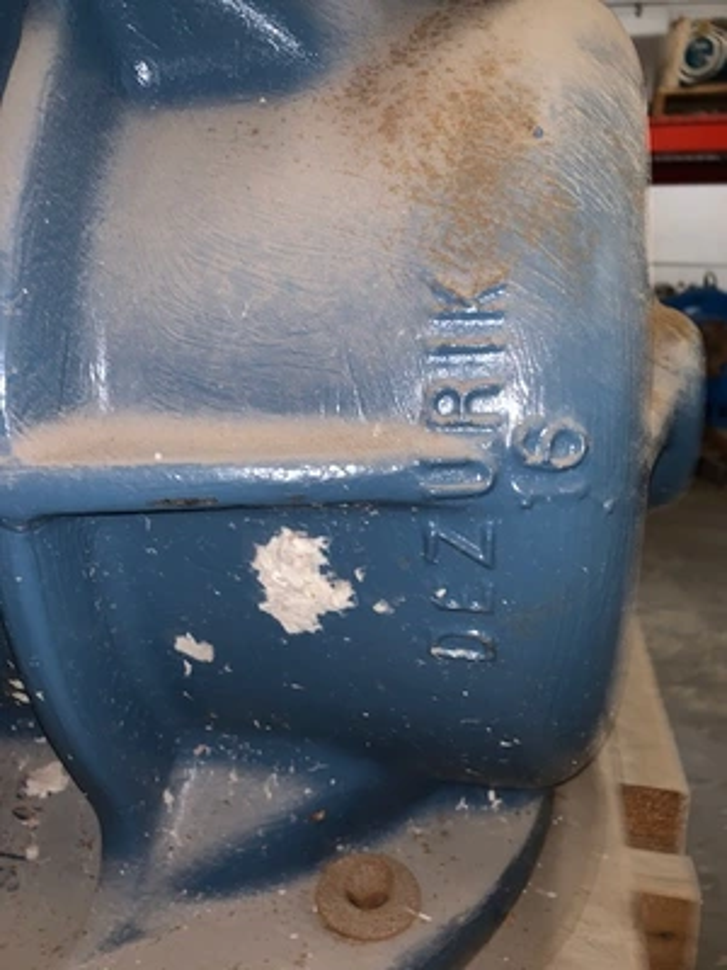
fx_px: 728
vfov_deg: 67.3
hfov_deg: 53.1
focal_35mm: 26
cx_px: 364
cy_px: 485
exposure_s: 1/4
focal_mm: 4.25
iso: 32
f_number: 1.8
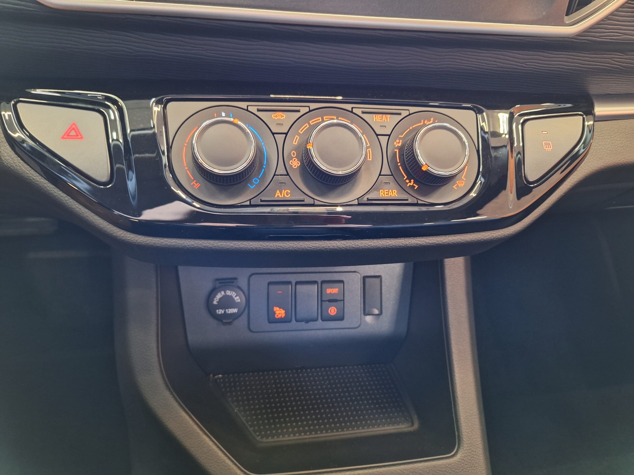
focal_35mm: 23
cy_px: 238
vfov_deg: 58.9
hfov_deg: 73.9
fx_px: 421
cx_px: 317
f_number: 1.8
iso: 400
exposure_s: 1/20
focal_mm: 5.54
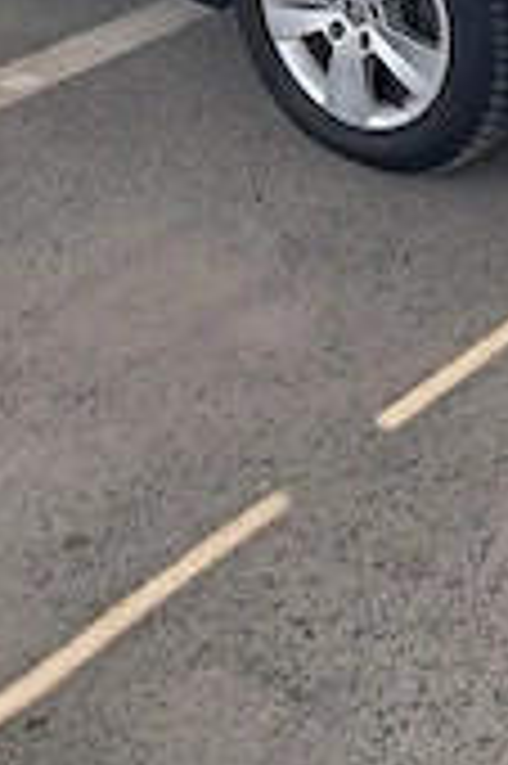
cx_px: 265
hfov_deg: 20.6
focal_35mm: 66
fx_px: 1400
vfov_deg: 27.4
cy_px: -122
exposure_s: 1/147
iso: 50
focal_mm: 4
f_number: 1.8
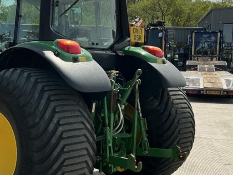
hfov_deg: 34.2
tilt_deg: -3.0
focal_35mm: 56
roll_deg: -3.9
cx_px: 89
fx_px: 377
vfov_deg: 26.1
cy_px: 90
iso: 25
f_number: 1.8
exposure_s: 1/2320
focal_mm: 3
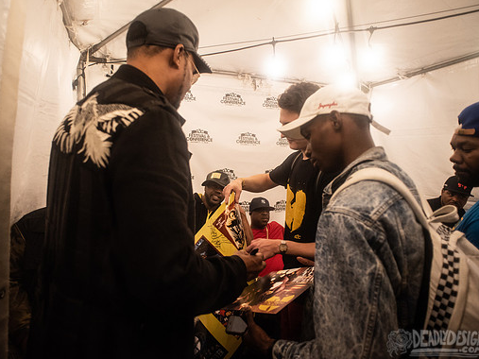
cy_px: 180
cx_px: 225
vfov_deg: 61.1
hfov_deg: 76.3
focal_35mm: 22
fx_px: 304
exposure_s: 1/100
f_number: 3.5
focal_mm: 20
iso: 1600
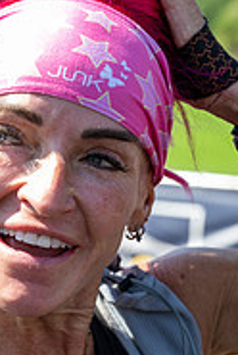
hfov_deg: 8.1
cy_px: 303
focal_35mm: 170
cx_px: 138
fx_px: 1679
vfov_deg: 12.0
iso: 160
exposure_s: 1/200
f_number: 6.3
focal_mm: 70
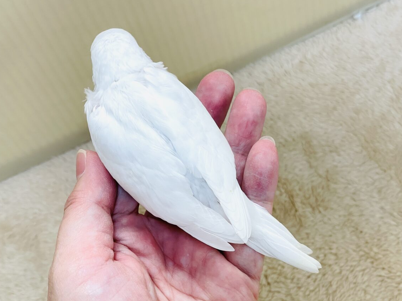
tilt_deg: -59.7
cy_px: 152
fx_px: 639
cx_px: 197
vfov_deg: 26.6
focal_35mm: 55
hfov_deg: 34.9
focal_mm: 6
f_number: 2
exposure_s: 1/99
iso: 100
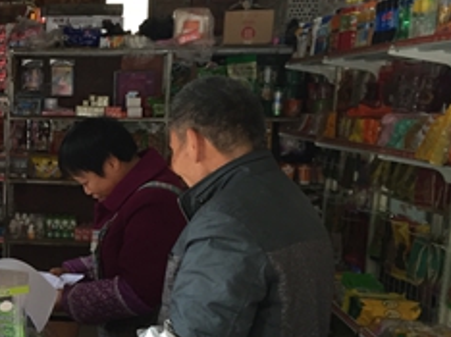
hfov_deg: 28.7
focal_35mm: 62
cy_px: 226
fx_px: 807
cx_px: -29
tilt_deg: -9.7
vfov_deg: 23.5
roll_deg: -0.9
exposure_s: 1/33
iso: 125
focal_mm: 4.15
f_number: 2.2
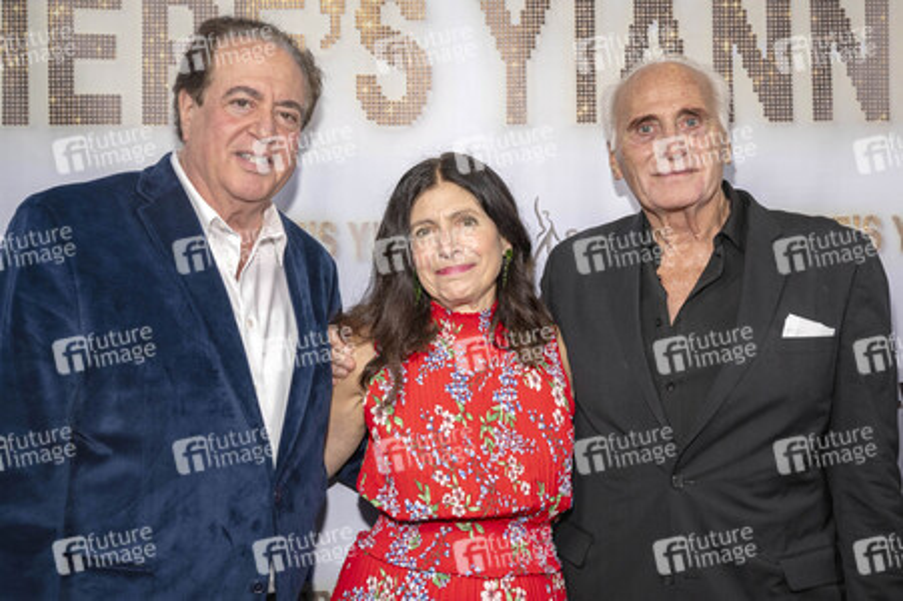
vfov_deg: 37.8
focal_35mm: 35
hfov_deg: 54.5
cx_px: 452
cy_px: 300
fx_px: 877
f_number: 6.3
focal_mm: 35
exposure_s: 1/200
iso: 640
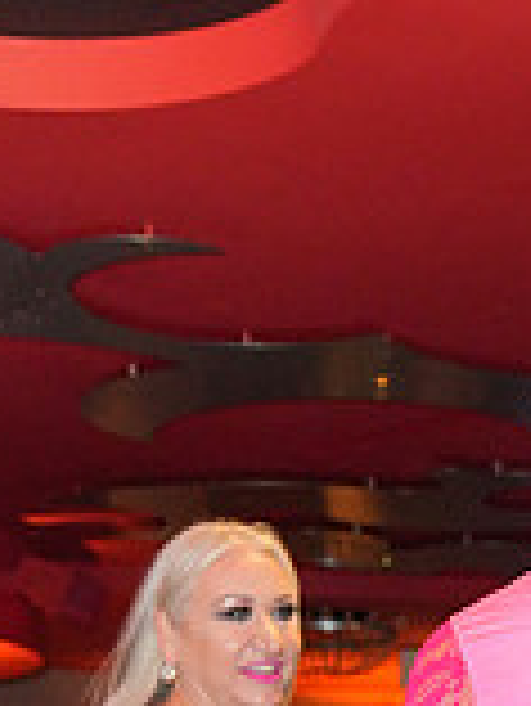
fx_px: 2390
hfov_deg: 12.7
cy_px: 1160
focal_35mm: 117
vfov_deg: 15.1
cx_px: 376
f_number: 4
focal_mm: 33
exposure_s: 1/200
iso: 4000
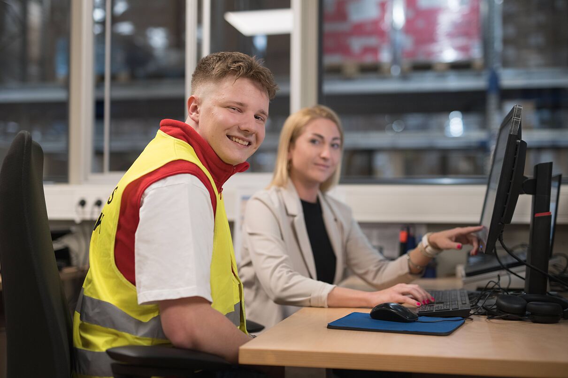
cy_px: 189
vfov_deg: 27.0
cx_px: 284
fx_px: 789
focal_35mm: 50
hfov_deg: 39.6
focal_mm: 50
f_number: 1.8
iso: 500
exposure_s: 1/320
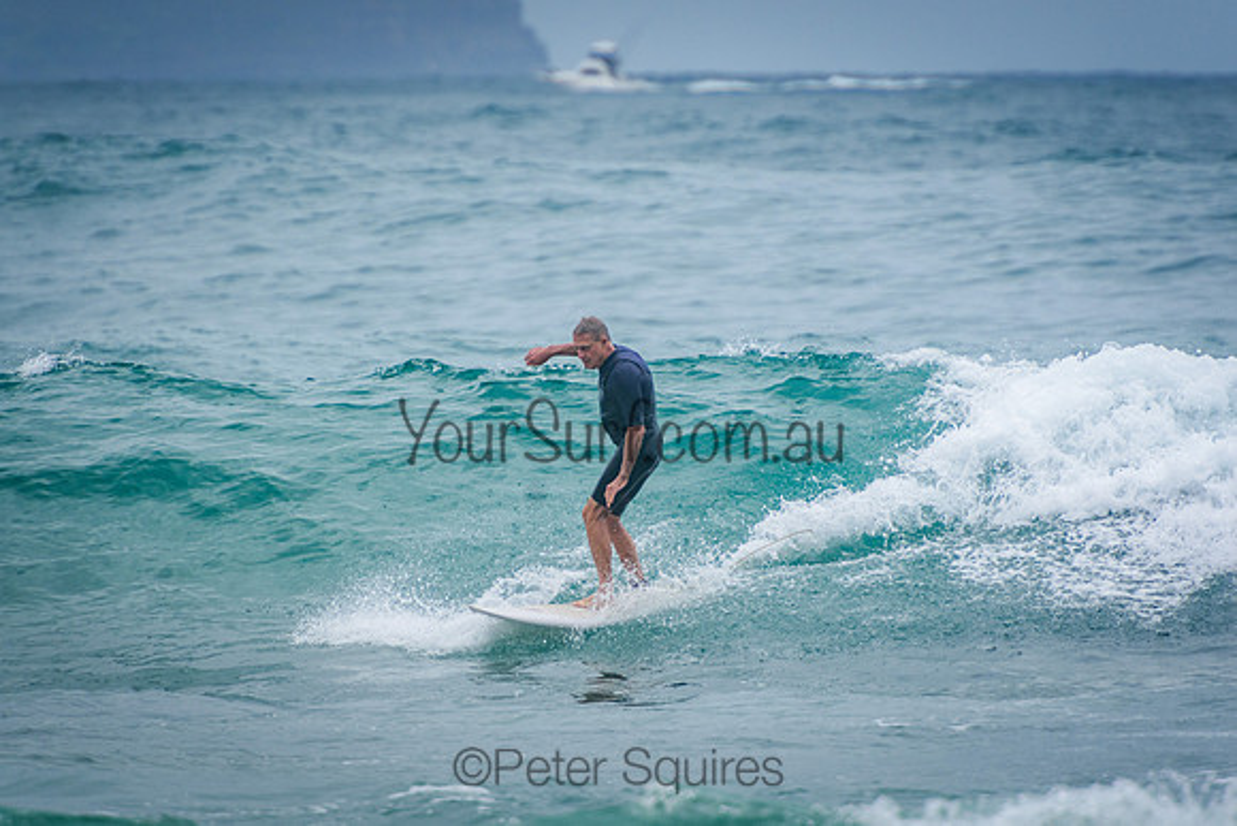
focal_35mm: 607
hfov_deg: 3.4
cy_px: 413
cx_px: 618
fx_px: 20869
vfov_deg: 2.3
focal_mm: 400
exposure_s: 1/2000
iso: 400
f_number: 5.6
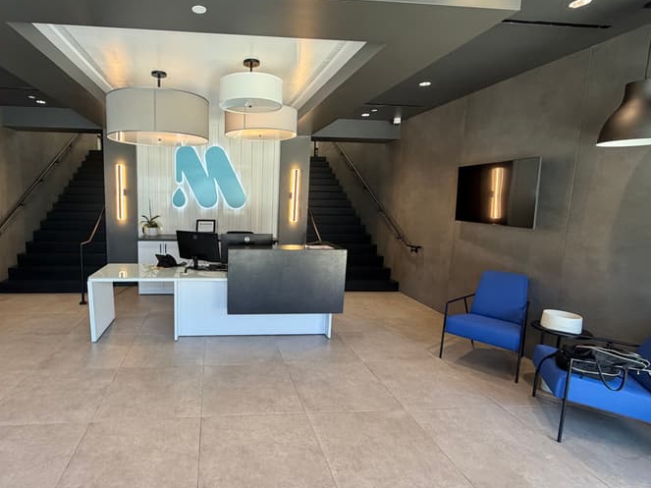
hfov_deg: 83.1
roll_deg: -1.4
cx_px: 245
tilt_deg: -7.2
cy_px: 242
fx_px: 357
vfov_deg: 68.7
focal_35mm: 19
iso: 200
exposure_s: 1/112
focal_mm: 2.22
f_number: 2.2
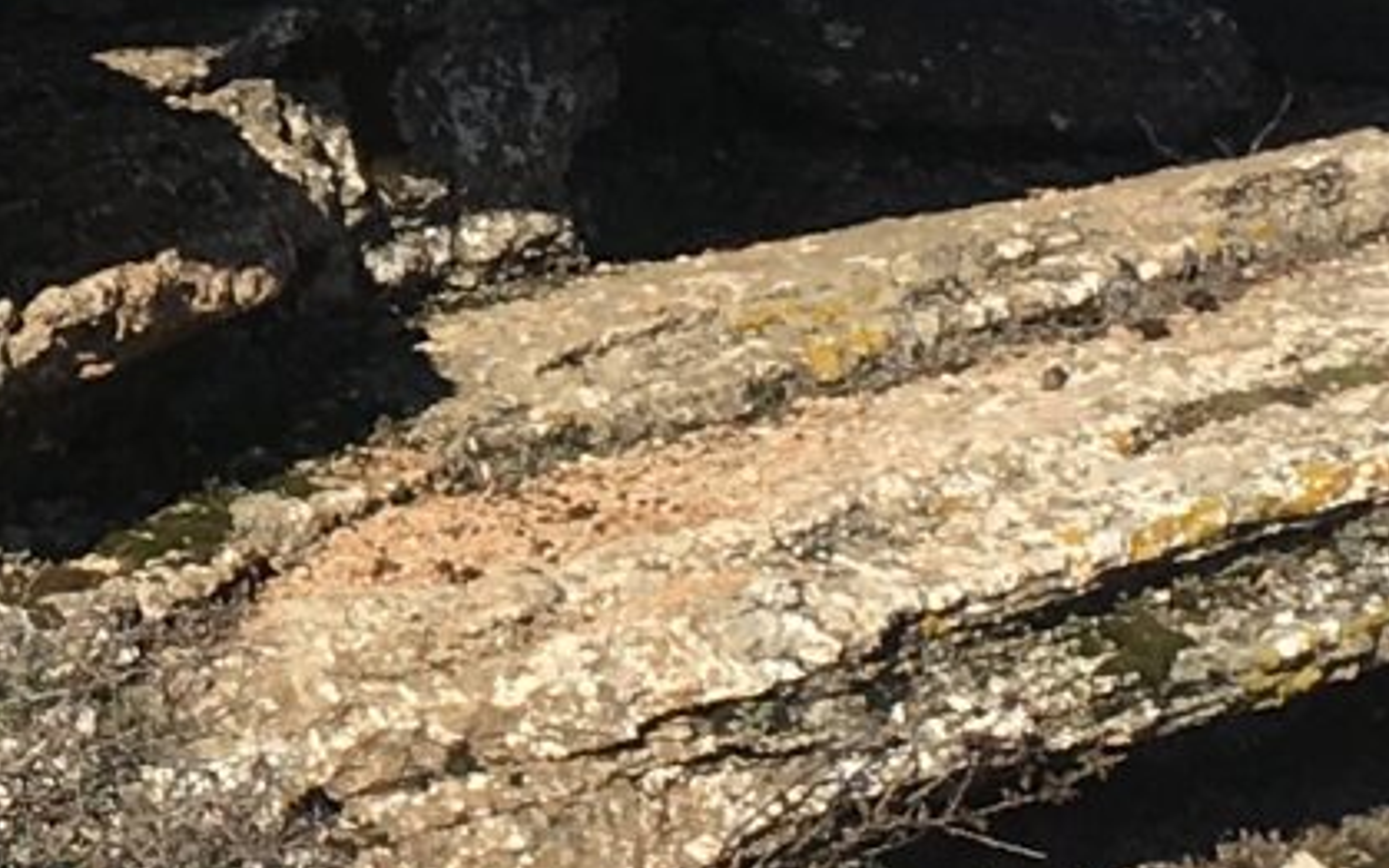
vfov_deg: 6.9
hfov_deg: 10.9
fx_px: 7118
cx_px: -355
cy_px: -199
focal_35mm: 188
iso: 25
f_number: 2.2
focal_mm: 4.15
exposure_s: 1/2137
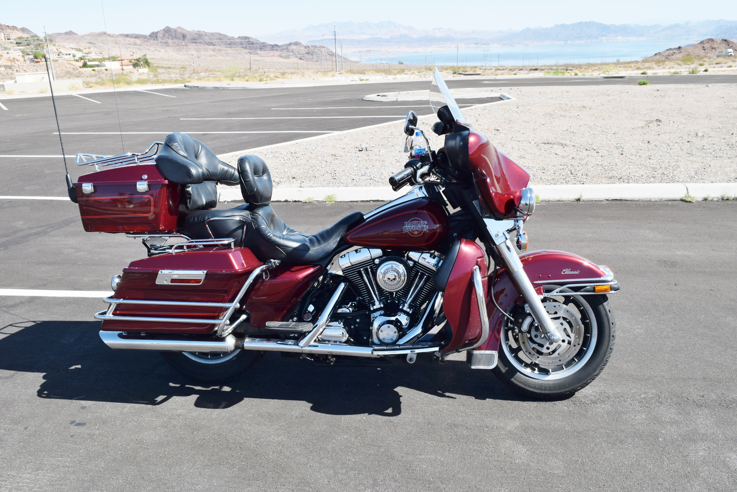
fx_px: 614
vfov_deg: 43.6
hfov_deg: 61.9
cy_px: 246
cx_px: 368
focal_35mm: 30
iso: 200
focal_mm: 20
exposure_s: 1/320
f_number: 9
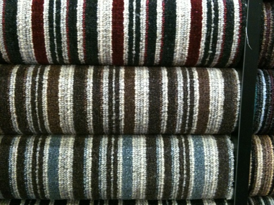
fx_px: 277
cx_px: 137
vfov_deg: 40.7
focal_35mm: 35
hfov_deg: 52.6
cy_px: 102
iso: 320
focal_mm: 3.85
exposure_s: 1/15
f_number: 2.8
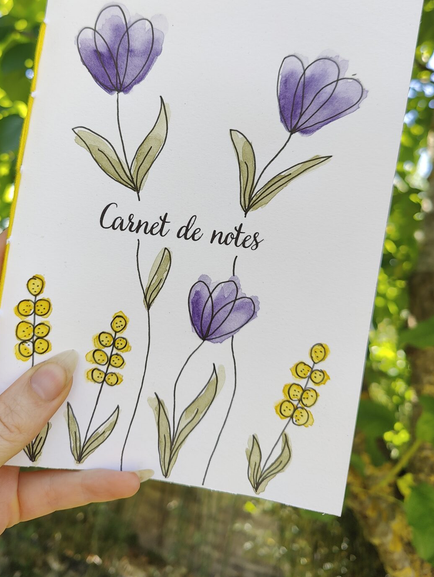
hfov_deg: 46.7
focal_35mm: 30
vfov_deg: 59.0
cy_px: 209
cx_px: 183
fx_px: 501
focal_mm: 6.06
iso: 50
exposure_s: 1/315
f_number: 1.8
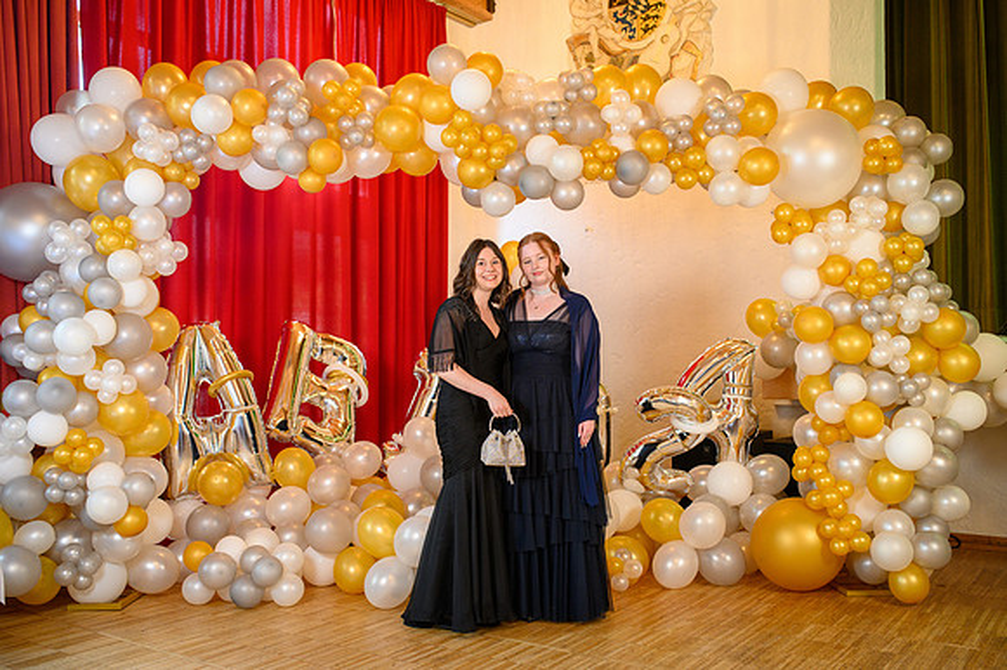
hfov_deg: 54.5
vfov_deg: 37.8
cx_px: 504
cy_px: 335
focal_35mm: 35
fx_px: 978
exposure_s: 1/100
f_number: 3.5
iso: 1250
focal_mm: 35
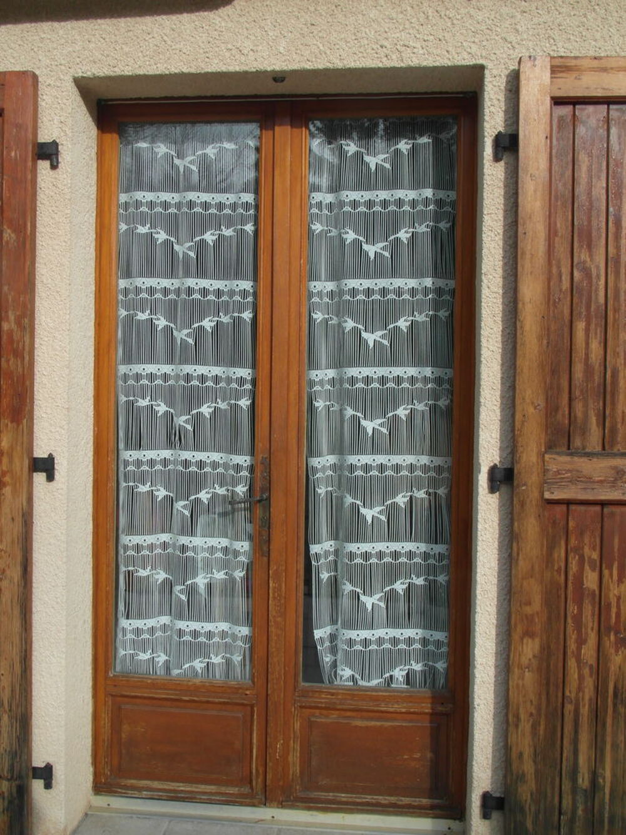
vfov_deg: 45.8
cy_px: 418
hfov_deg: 35.1
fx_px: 988
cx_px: 313
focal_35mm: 41
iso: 80
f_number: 6.4
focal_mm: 6.8
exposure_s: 1/250
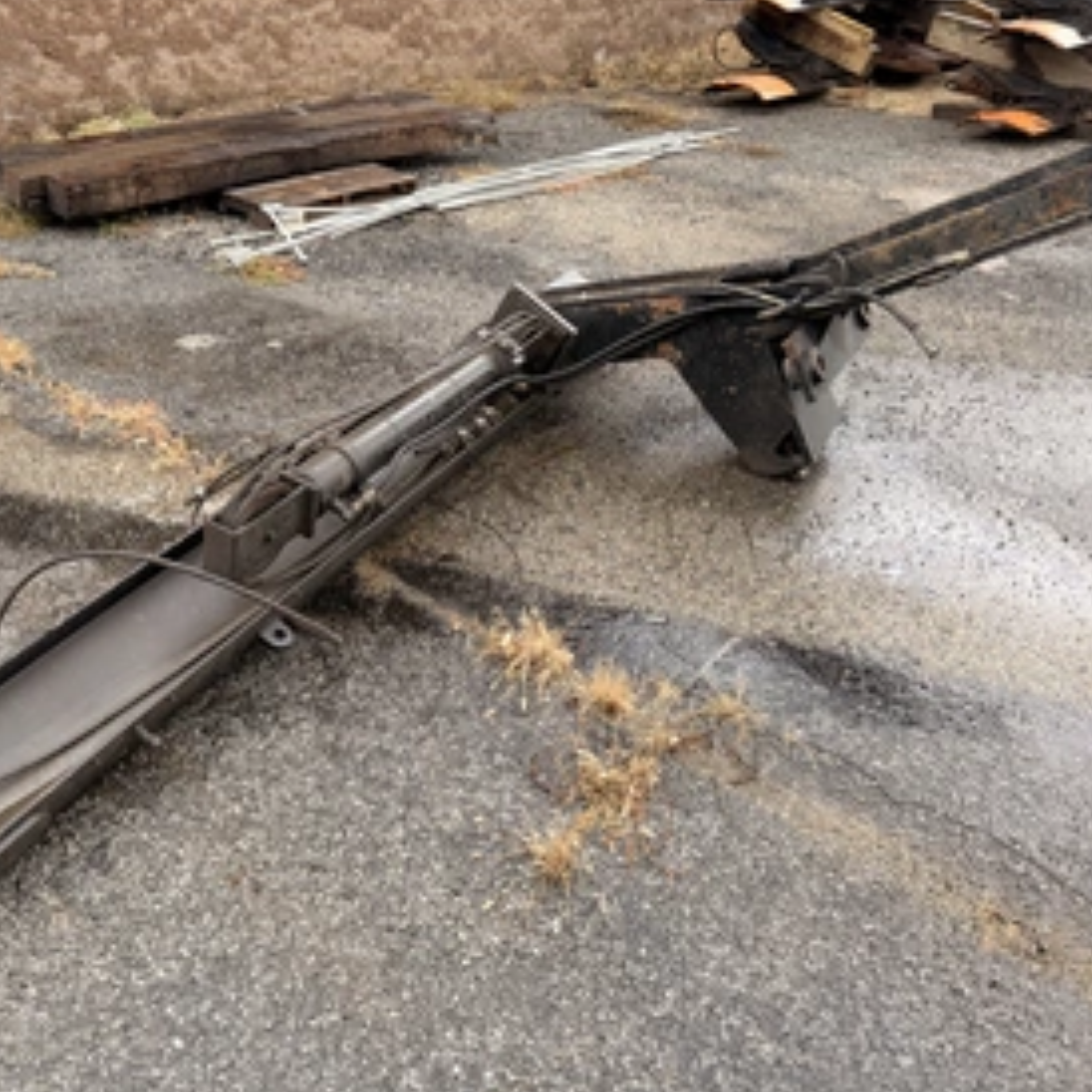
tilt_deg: -27.3
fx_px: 1106
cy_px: 566
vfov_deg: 52.5
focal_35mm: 31
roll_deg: +2.2
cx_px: 466
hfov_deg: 52.3
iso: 160
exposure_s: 1/121
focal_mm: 6.76
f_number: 1.78
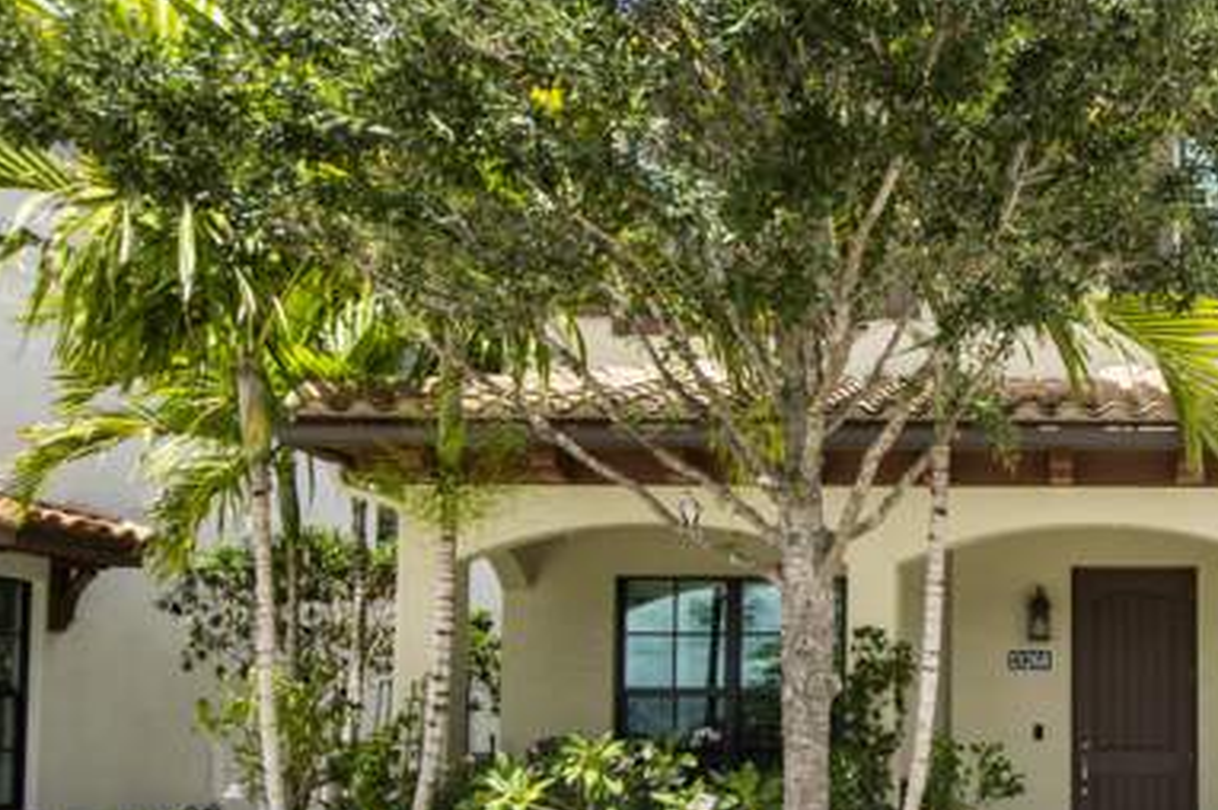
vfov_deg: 29.5
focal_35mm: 44
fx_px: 1487
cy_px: 684
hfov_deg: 41.8
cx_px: 1036
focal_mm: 14
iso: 100
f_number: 8
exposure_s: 1/400
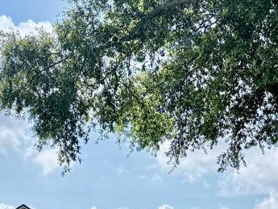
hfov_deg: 21.8
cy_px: 285
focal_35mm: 89
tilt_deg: +4.9
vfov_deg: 15.6
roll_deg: +0.8
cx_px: 218
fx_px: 715
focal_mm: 6.76
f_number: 1.78
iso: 100
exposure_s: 1/11905
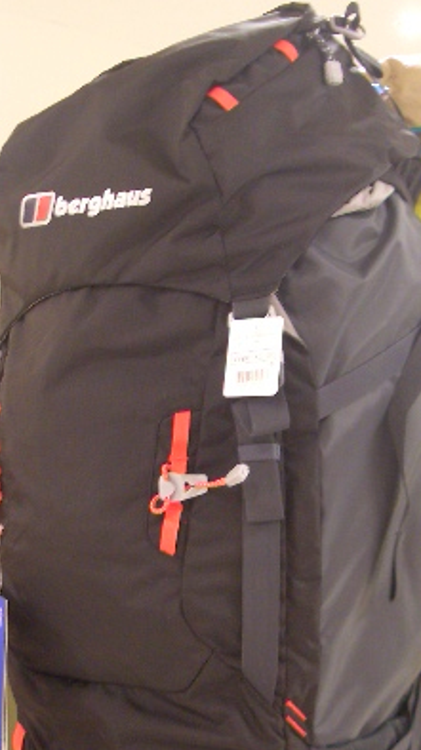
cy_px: 512
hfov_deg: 19.4
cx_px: 183
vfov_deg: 33.5
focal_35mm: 62
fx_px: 1233
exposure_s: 1/13
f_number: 2.6
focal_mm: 5.8
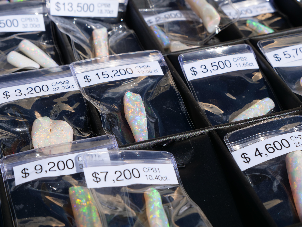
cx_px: 151
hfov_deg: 27.8
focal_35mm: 70
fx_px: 611
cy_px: 114
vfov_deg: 21.0
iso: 200
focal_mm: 35
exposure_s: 1/1000
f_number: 8
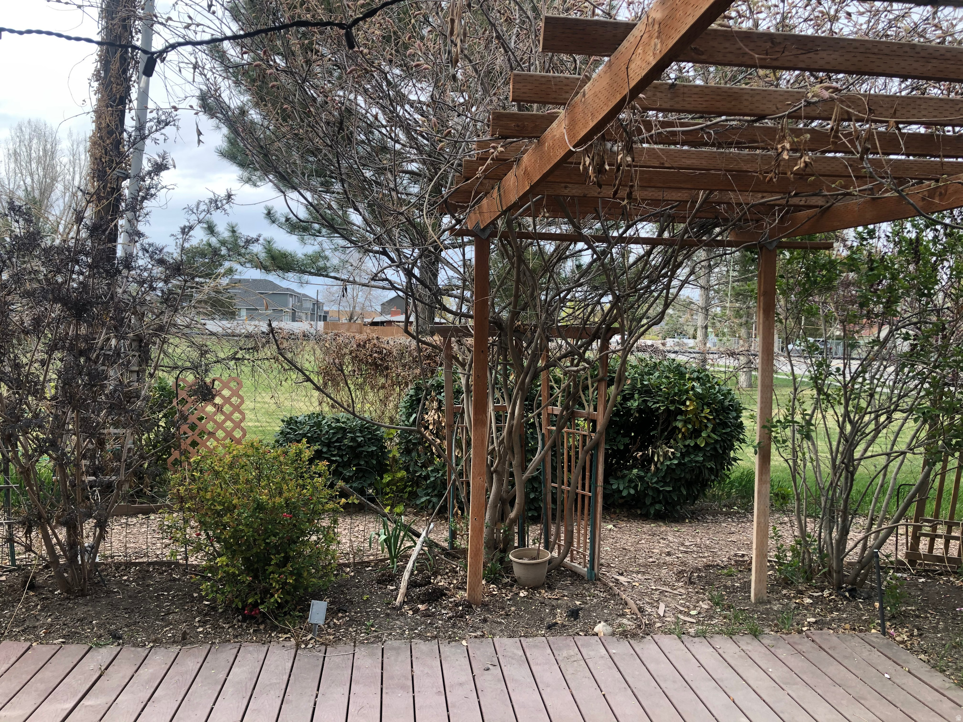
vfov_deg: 49.7
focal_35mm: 28
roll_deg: -1.3
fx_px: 779
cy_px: 361
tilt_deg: -0.7
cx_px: 482
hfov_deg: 63.4
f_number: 1.8
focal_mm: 3.99
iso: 25
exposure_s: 1/120
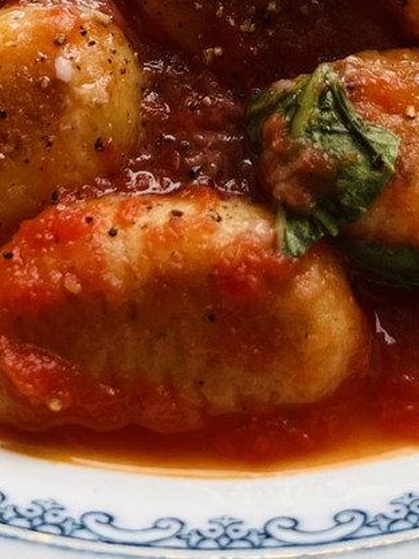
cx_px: 266
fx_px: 1614
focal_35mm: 100
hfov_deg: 14.8
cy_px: -22
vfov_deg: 19.0
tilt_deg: -59.3
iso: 100
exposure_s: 1/121
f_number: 1.5
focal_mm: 5.7
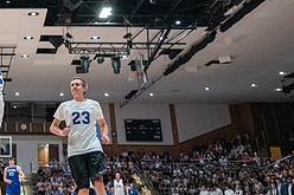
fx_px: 506
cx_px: -27
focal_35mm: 62
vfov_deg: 21.2
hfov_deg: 29.3
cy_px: 8
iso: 8000
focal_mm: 26.5
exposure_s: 1/1000
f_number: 2.8
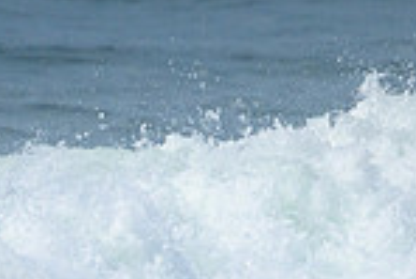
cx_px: 146
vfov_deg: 0.4
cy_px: 424
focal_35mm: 3134
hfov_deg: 0.7
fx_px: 36250
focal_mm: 800
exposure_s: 1/2500
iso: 720
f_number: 11
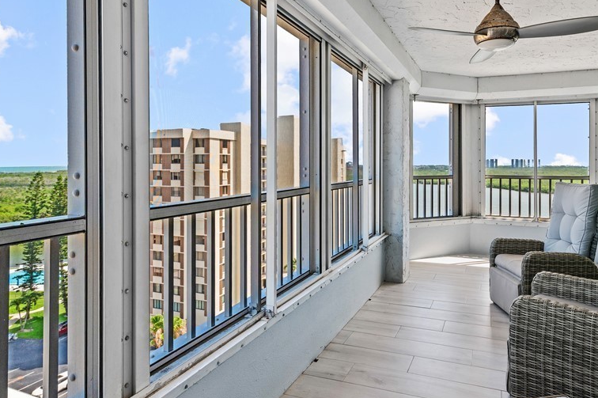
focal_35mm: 23
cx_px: 342
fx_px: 382
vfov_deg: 54.8
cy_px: 167
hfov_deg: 75.7
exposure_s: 1/30
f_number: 10
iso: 320
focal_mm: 16
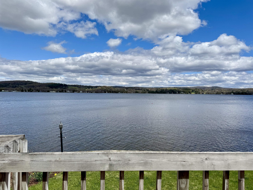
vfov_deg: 56.8
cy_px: 95
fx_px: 175
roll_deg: -0.8
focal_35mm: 24
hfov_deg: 71.6
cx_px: 126
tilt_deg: -0.7
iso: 80
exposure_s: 1/9009
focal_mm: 6.76
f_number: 1.78
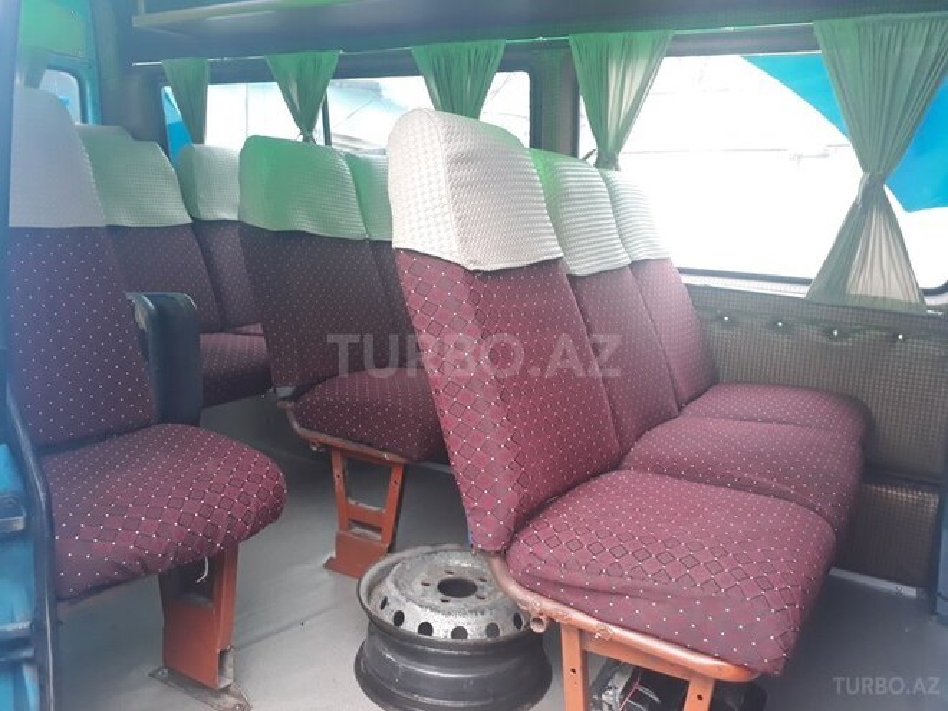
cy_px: 356
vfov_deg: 51.4
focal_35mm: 27
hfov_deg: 65.3
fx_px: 739
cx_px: 474
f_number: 1.9
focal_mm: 3.6
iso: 160
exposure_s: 1/20
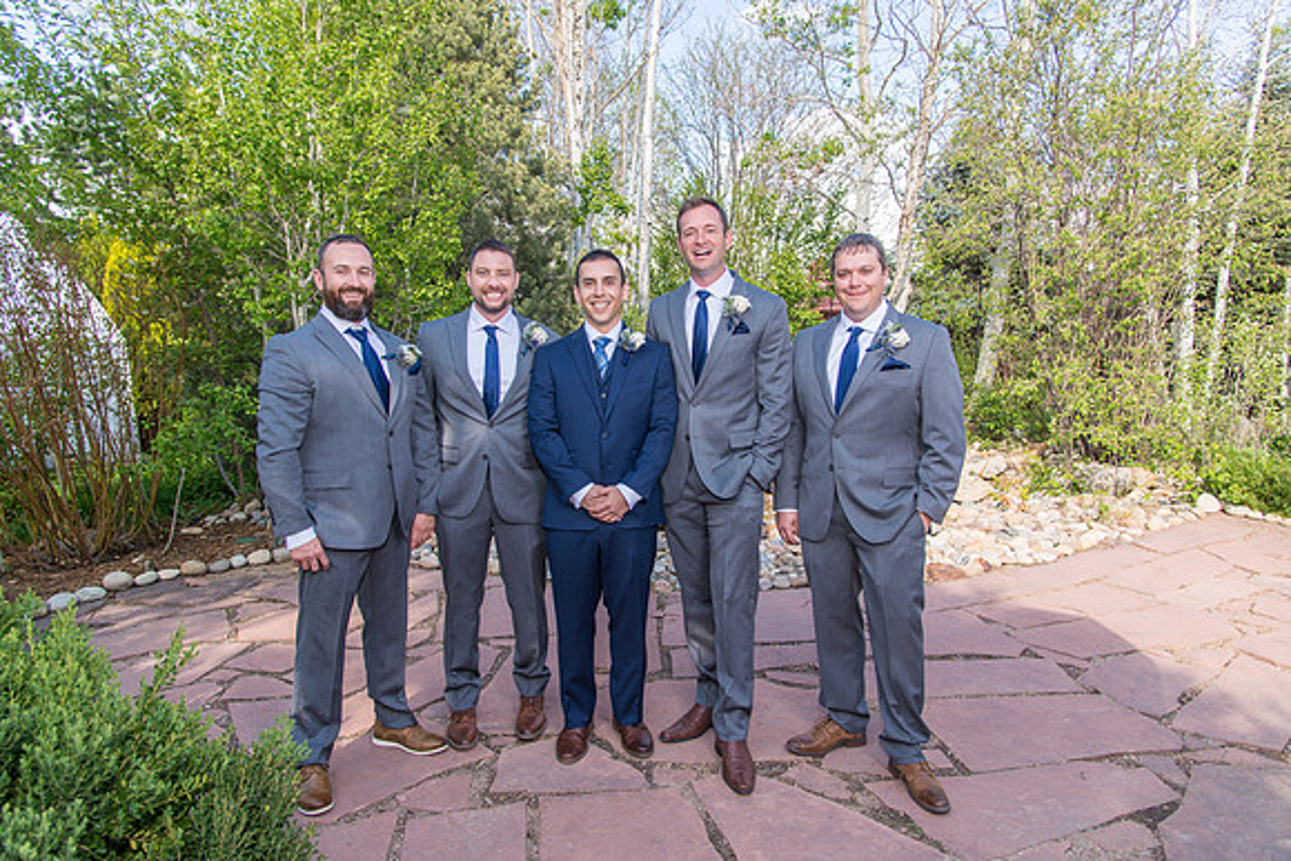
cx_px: 646
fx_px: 861
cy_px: 430
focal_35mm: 24
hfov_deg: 73.7
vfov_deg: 53.2
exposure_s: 1/160
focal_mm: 24
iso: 100
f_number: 5
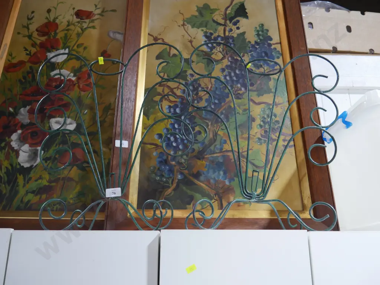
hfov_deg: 56.8
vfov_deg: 44.2
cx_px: 190
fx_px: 351
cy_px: 142
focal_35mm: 32
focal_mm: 16
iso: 800
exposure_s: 1/60
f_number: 3.6
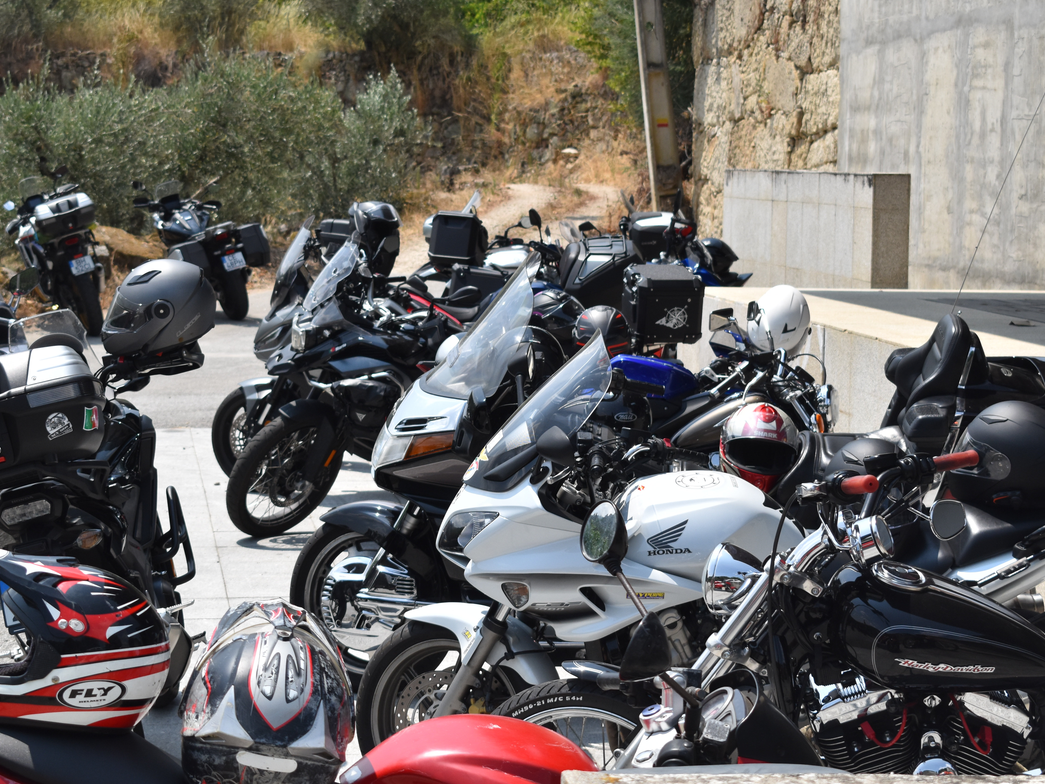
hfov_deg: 21.3
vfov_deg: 16.1
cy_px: 383
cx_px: 502
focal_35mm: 92
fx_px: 2777
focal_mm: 48
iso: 400
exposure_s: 1/1600
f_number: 6.3
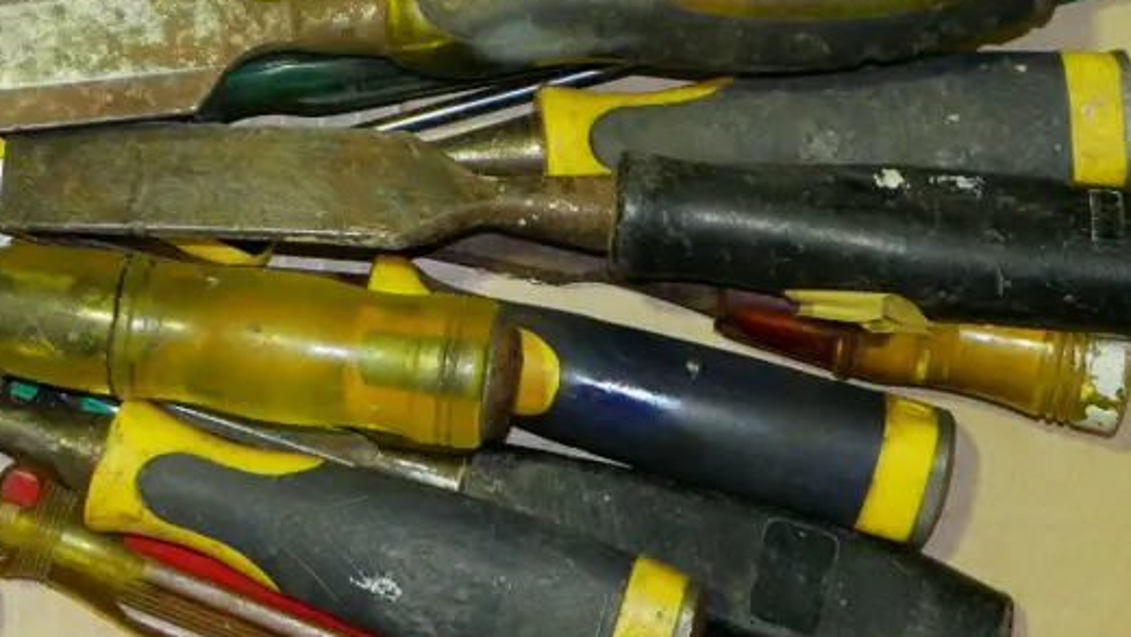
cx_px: 141
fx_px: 4890
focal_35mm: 163
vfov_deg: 7.4
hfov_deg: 13.1
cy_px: -136
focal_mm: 38
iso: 3200
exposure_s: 1/125
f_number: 5.6
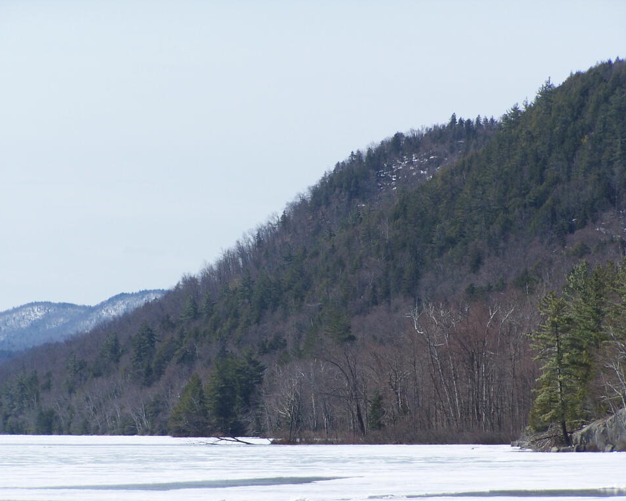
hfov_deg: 8.5
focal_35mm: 228
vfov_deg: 6.8
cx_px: 331
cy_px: 250
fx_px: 4225
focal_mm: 36.2
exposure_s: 1/800
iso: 80
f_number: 4.5
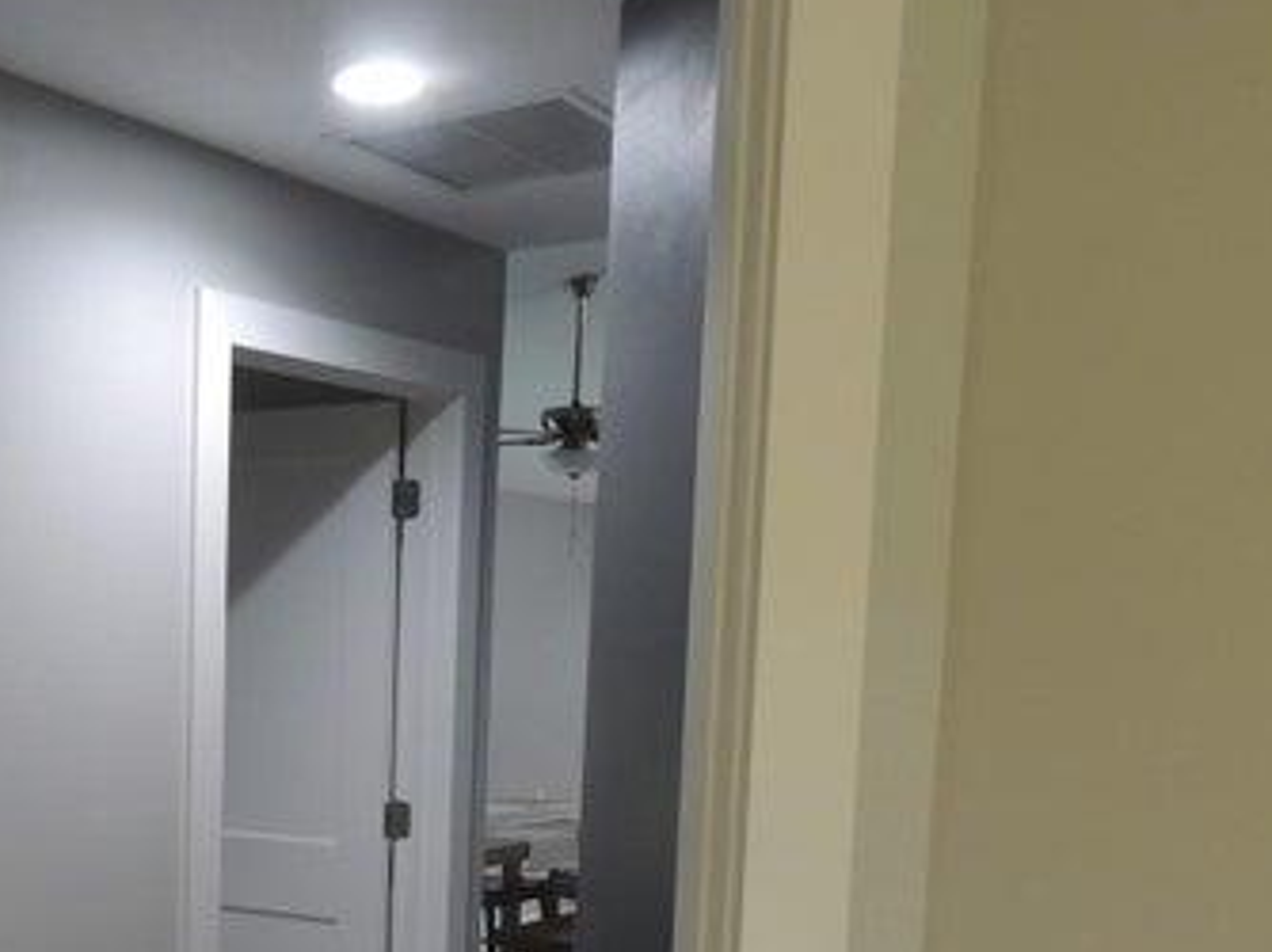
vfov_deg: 30.0
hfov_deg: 39.4
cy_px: 872
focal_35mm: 46
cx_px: 229
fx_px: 1689
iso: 360
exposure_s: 1/30
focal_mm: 4.3
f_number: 3
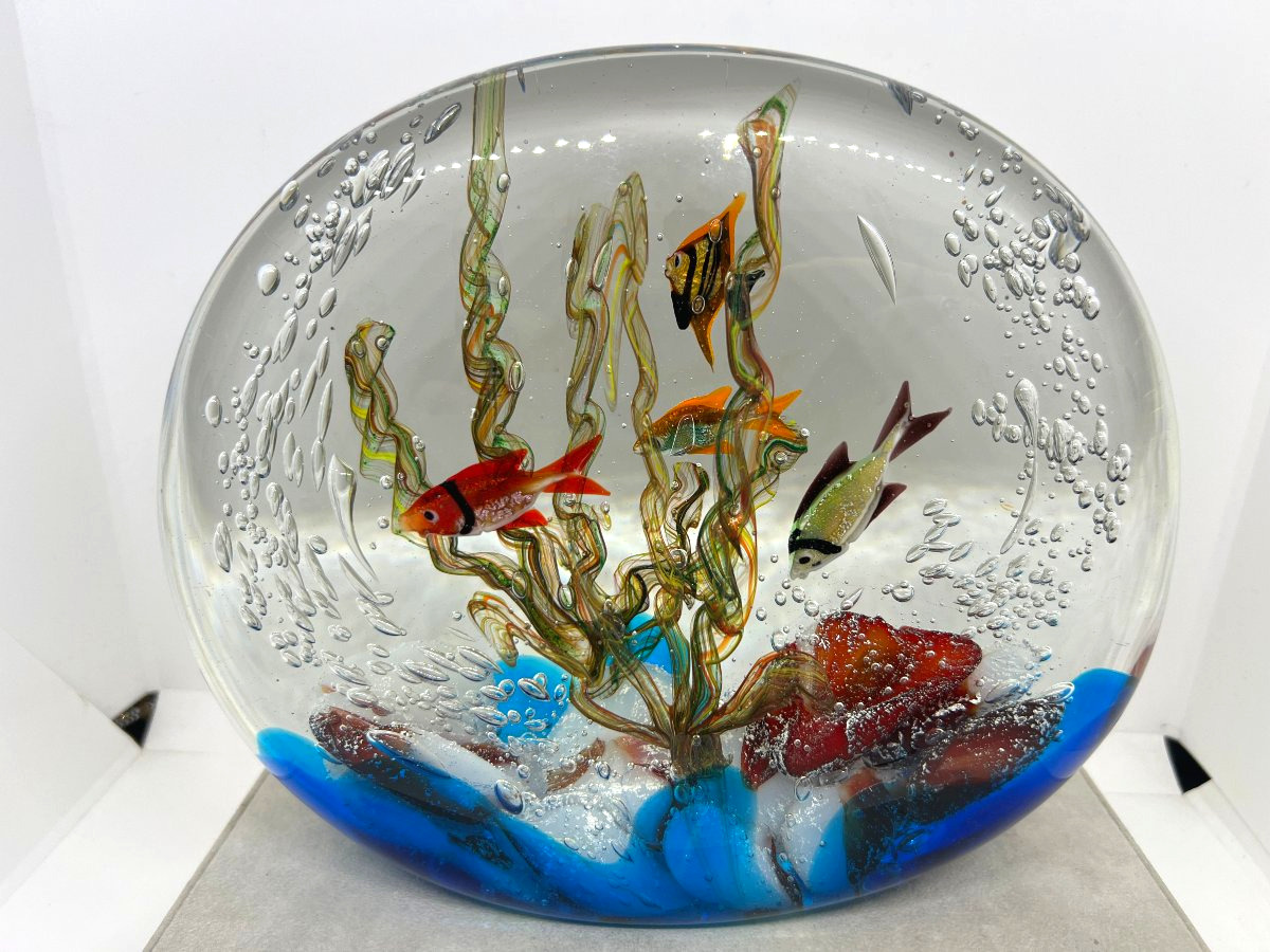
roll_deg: -0.5
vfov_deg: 53.1
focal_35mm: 26
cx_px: 635
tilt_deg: -16.6
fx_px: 954
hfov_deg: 67.3
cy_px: 476
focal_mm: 5.7
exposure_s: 1/231
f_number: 1.5
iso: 40
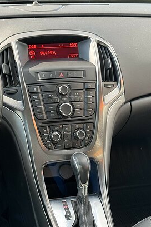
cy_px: 114
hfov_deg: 20.3
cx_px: 60
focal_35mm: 67
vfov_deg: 30.1
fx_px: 422
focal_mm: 6.76
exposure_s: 1/118
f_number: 1.78
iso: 100
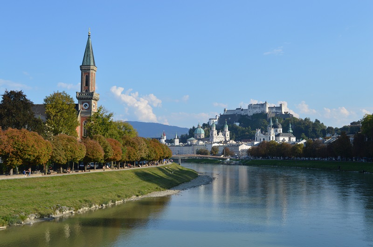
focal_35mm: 45
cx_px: 186
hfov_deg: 43.7
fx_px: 466
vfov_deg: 29.8
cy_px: 124
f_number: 8
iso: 100
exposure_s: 1/250
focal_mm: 30
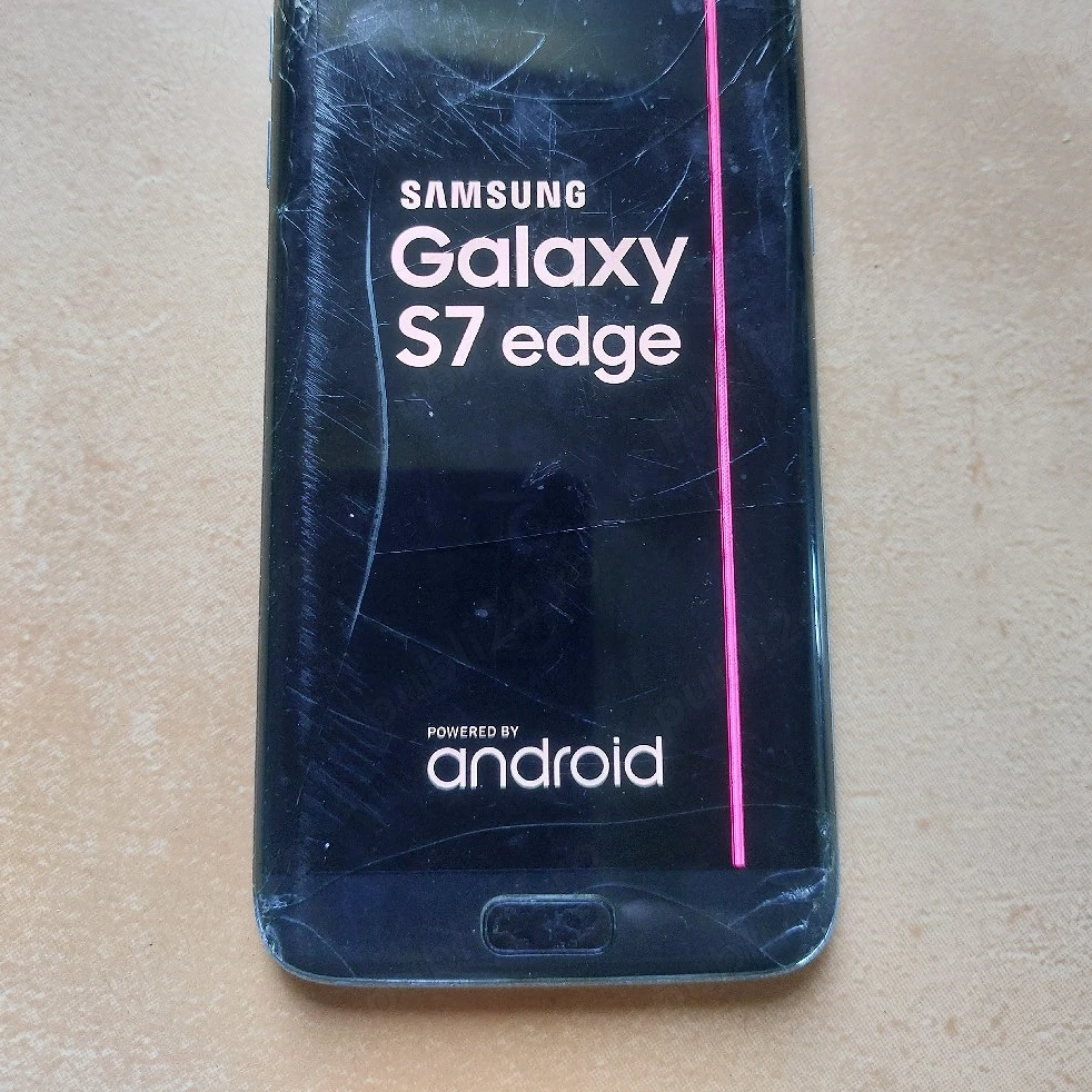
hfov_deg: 54.0
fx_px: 1071
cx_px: 555
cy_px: 396
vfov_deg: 53.3
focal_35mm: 30
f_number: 1.8
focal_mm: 5.23
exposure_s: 1/50
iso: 200
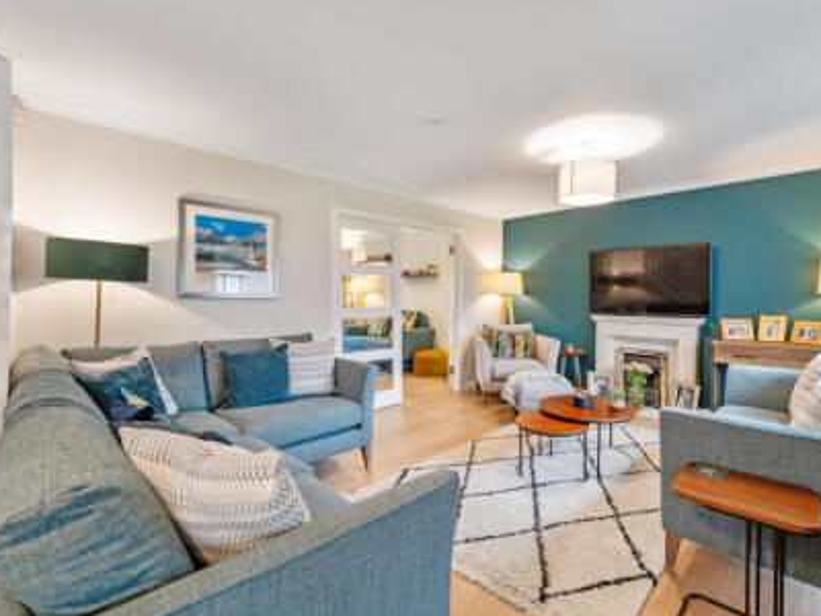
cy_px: 305
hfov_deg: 94.0
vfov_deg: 78.1
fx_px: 379
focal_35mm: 16
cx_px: 462
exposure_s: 1/10
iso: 640
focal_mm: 14
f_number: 8
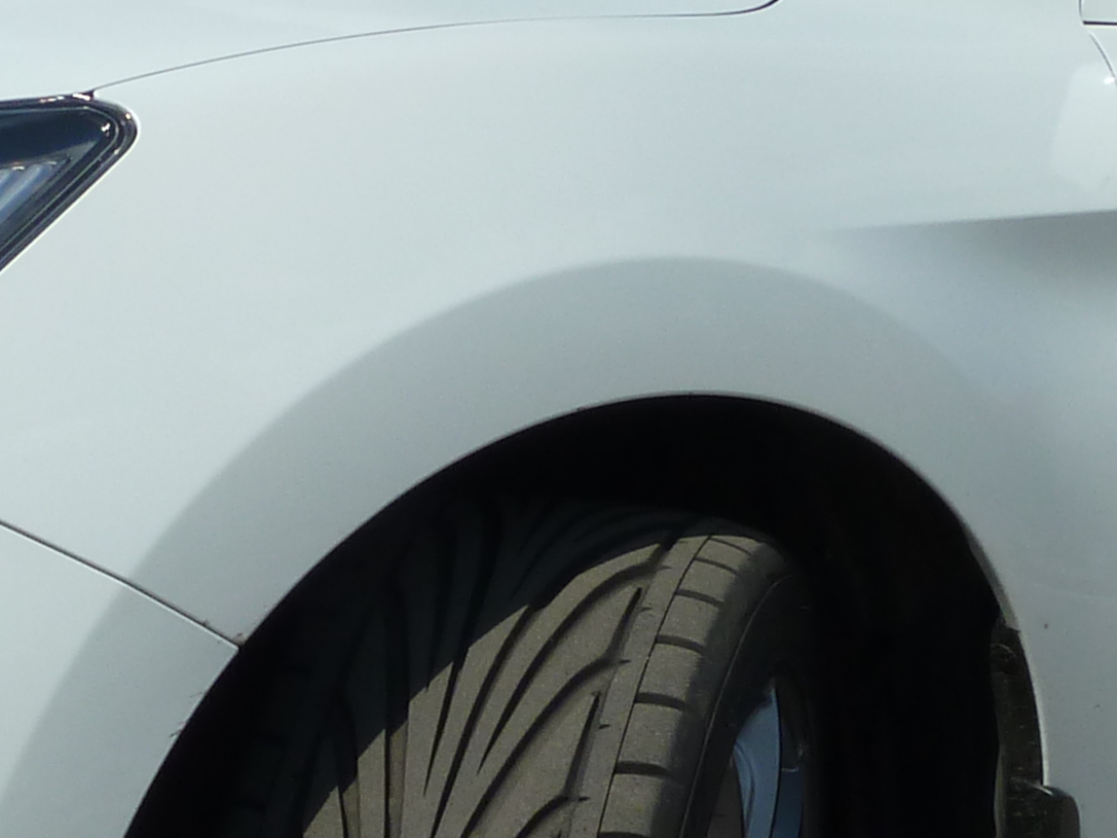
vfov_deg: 15.9
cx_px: 370
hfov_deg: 21.2
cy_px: 763
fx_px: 2968
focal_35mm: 92
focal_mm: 4.1
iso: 80
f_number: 5.6
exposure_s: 1/640
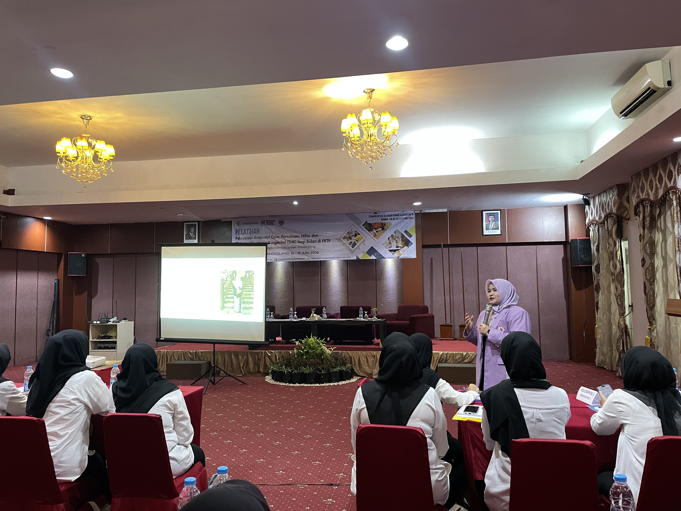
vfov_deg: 53.1
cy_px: 256
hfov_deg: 67.3
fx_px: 511
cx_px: 340
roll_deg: +0.8
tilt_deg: +3.8
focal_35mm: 26
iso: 250
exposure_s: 1/50
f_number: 1.6
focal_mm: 4.2
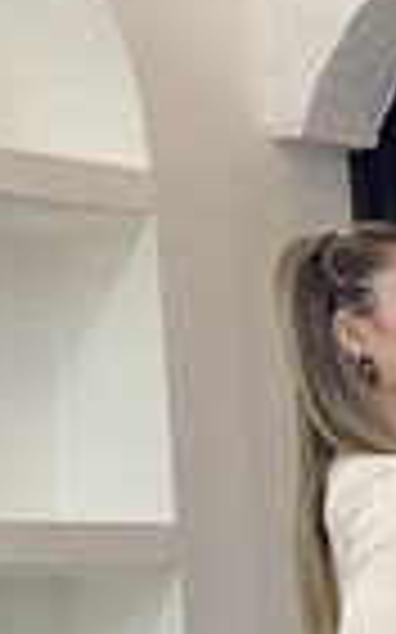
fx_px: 2800
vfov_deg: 12.4
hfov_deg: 8.1
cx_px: 387
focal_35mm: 162
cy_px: 897
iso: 80
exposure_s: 1/100
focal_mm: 6
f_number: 2
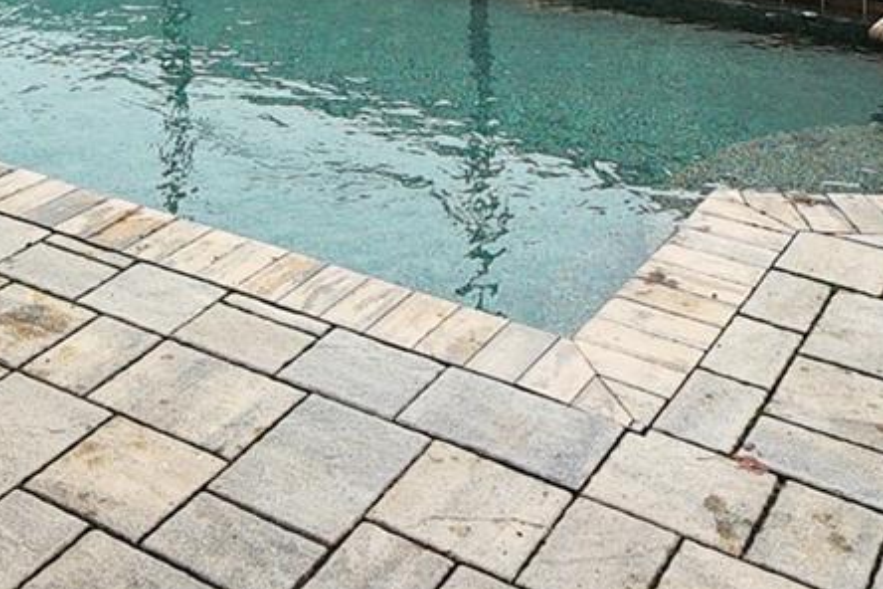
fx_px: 1324
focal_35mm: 54
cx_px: 272
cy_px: -325
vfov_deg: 20.8
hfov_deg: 36.4
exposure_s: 1/100
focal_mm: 10
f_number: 7.1
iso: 200
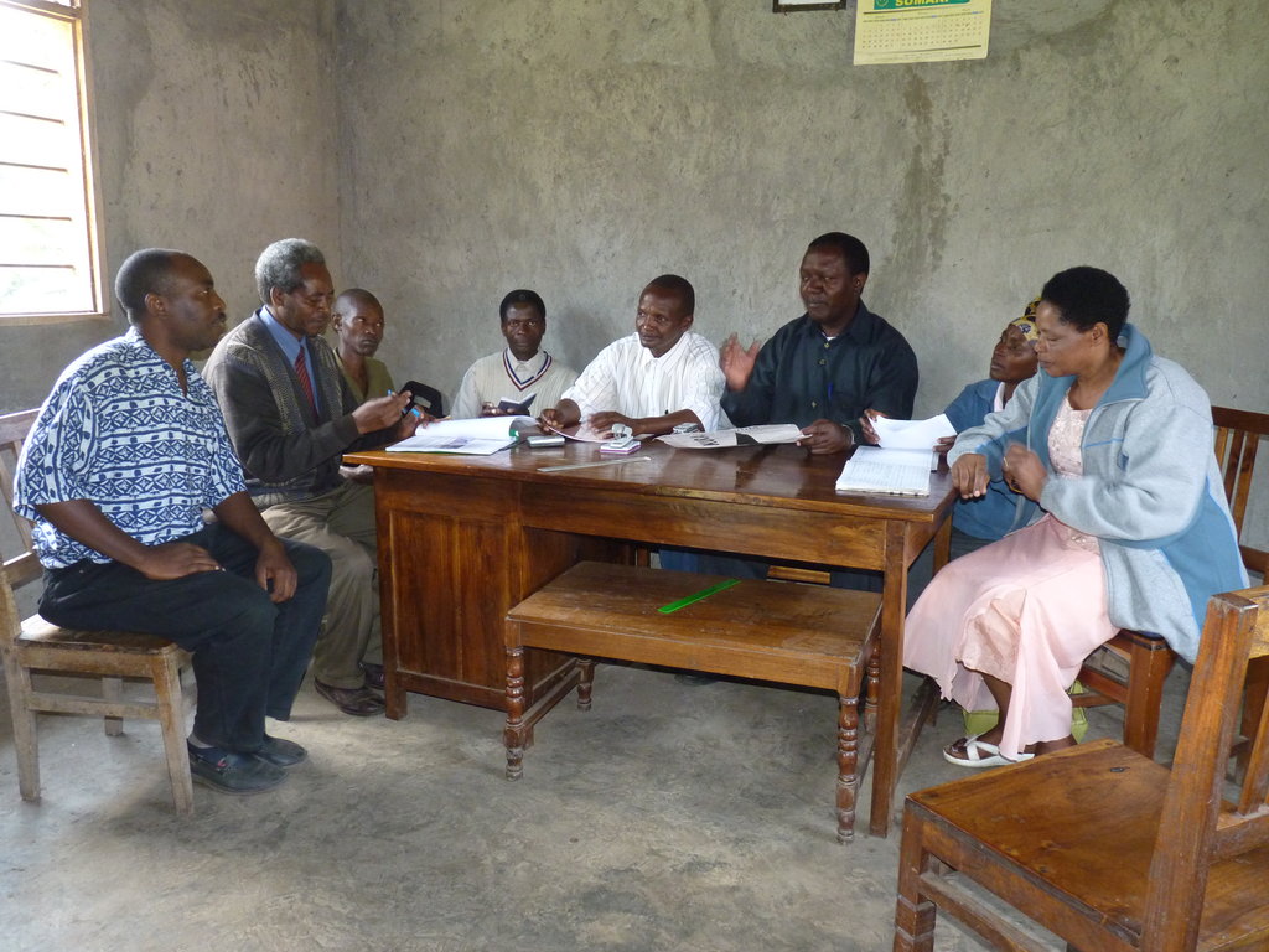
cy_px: 476
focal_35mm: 27
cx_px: 634
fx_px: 990
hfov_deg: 65.3
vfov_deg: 51.4
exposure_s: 1/30
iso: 250
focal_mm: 4.8
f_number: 2.8
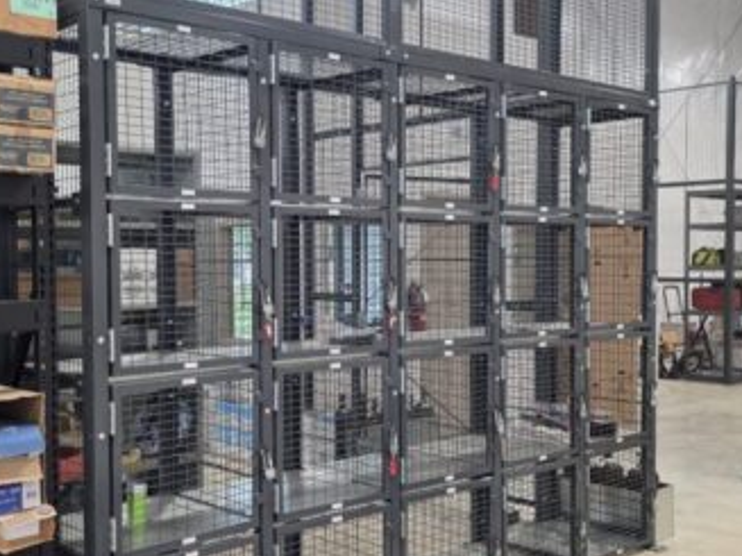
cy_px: 286
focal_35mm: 45
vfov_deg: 32.2
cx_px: 354
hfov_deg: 42.1
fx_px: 964
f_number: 1.7
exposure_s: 1/120
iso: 160
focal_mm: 6.3
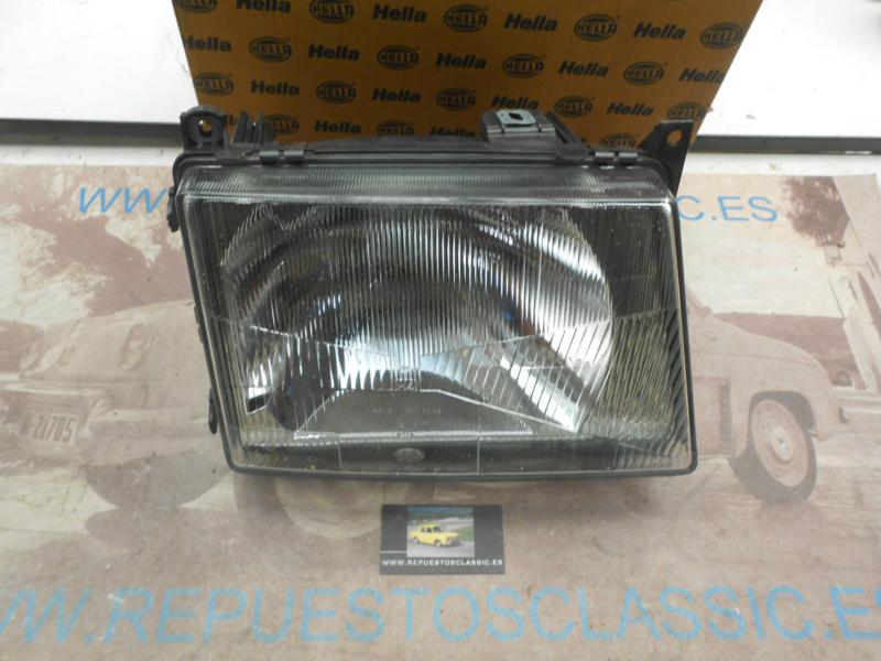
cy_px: 330
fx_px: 662
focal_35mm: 26
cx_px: 440
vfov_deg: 53.1
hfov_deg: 67.3
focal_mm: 4.6
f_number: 3.5
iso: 125
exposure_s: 1/30
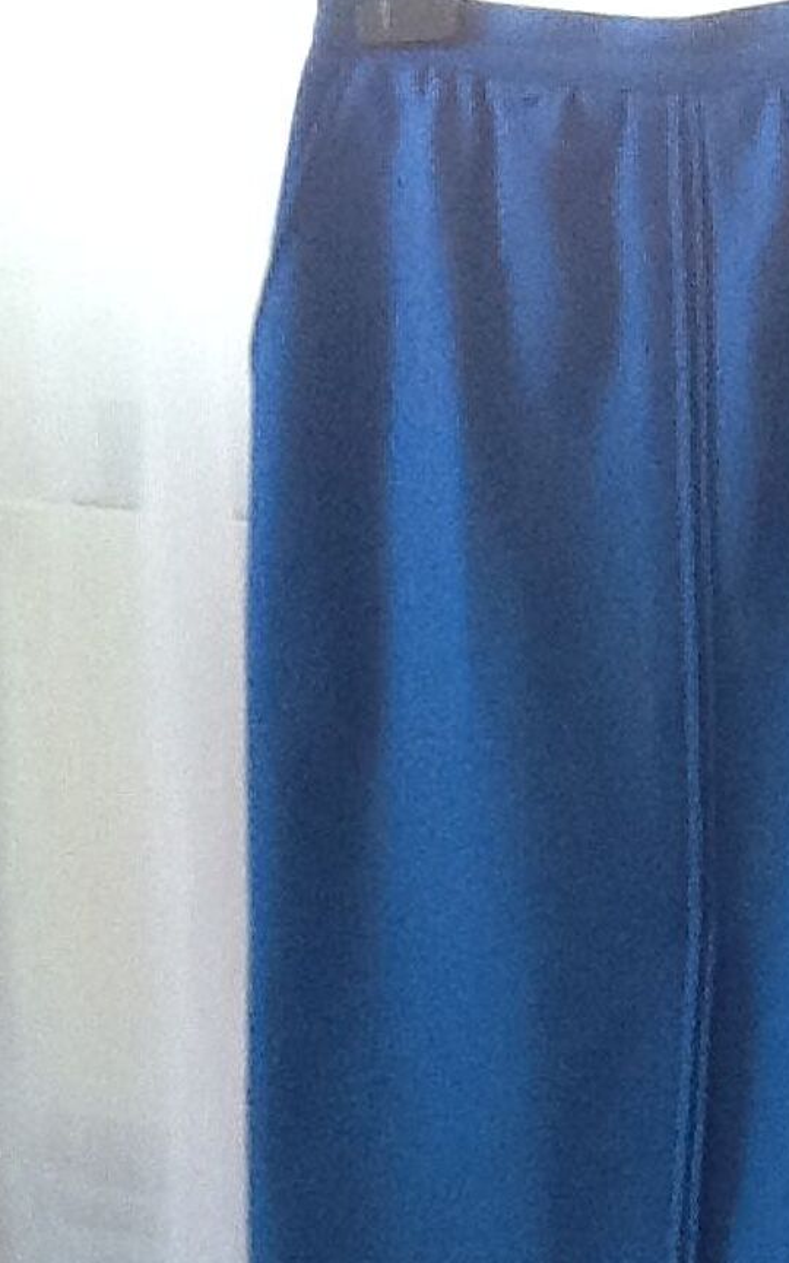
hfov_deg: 17.8
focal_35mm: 72
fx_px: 2477
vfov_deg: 28.4
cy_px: 822
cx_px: 719
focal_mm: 2.03
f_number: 2.4
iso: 160
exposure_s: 1/30
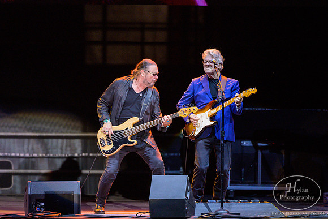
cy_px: 127
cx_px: 144
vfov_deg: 2.9
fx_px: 4365
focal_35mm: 479
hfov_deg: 4.3
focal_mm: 400
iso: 1100
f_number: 4.5
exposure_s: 1/400
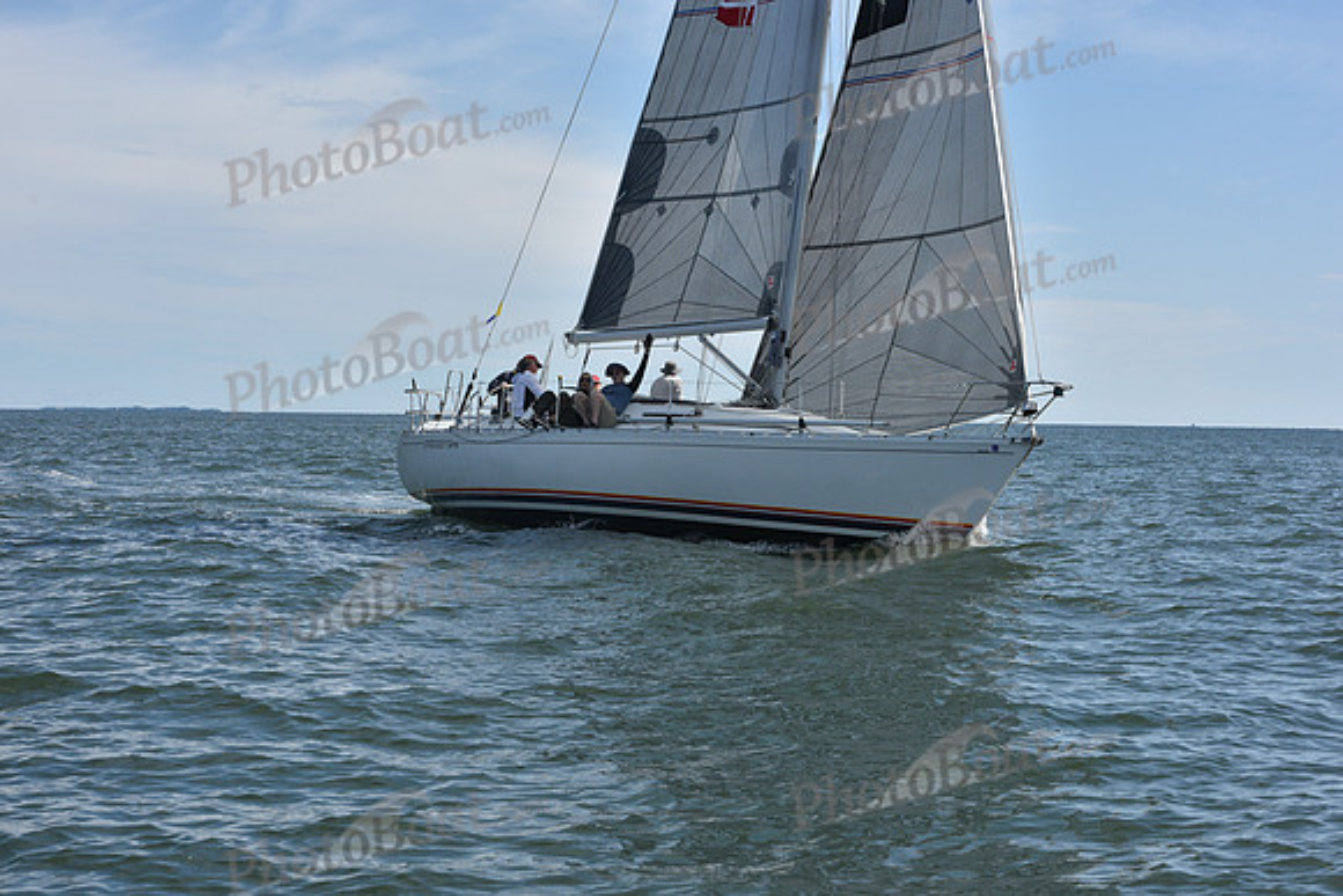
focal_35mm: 70
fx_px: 2612
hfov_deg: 28.8
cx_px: 672
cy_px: 448
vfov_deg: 19.5
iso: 320
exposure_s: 1/1000
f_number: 10
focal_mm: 70
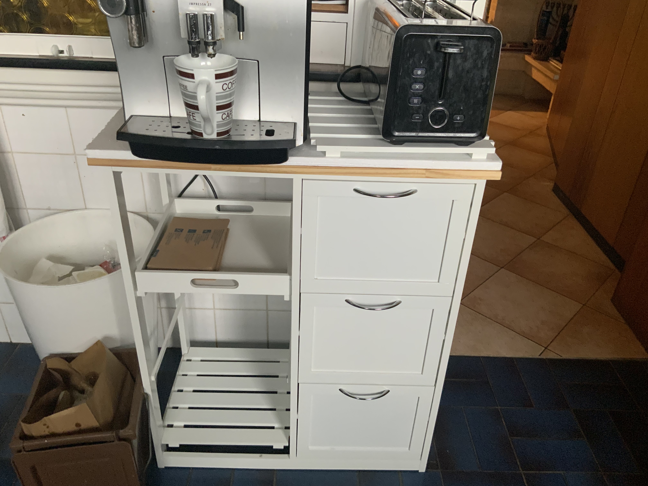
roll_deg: -3.3
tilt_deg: -31.0
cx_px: 324
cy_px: 243
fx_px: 543
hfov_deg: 61.7
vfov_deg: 48.2
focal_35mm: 29
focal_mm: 3
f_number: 1.8
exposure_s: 1/50
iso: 200
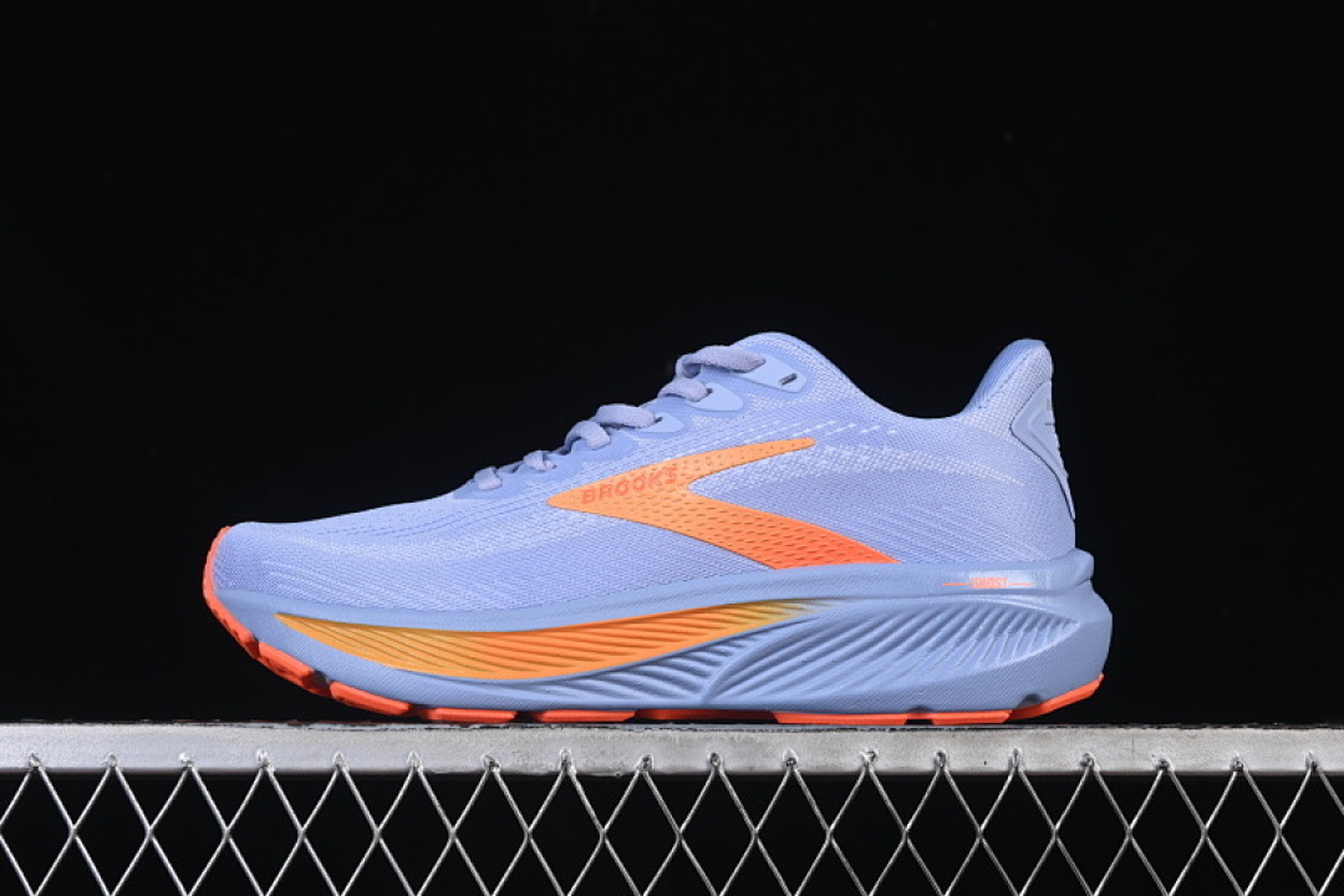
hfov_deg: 27.0
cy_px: 448
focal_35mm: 75
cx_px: 672
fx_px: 2800
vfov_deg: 18.2
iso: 160
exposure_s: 1/80
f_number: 8
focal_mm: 50
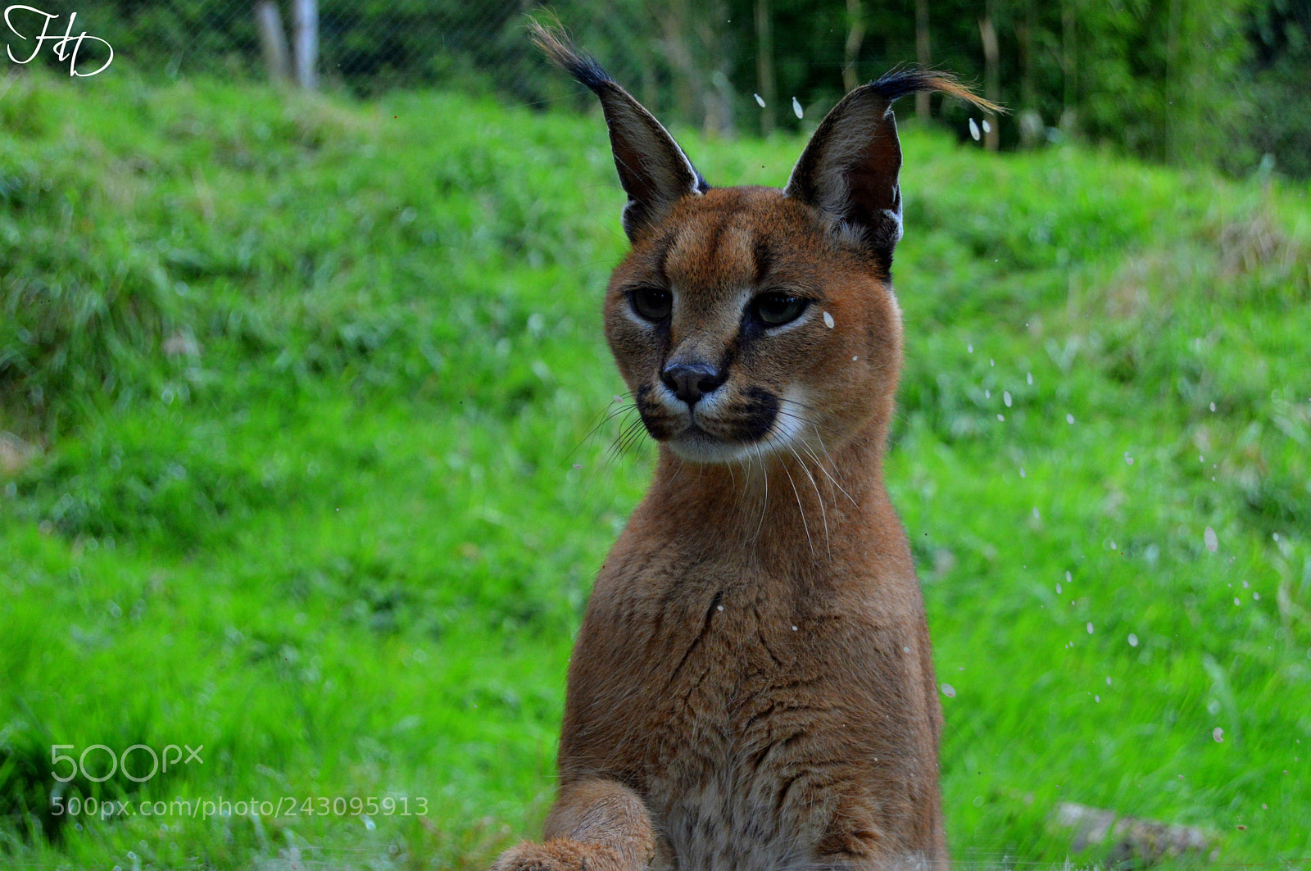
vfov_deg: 17.5
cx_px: 656
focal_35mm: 78
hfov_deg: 26.0
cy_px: 436
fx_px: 2837
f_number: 5.6
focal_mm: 52
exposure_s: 1/500
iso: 1250
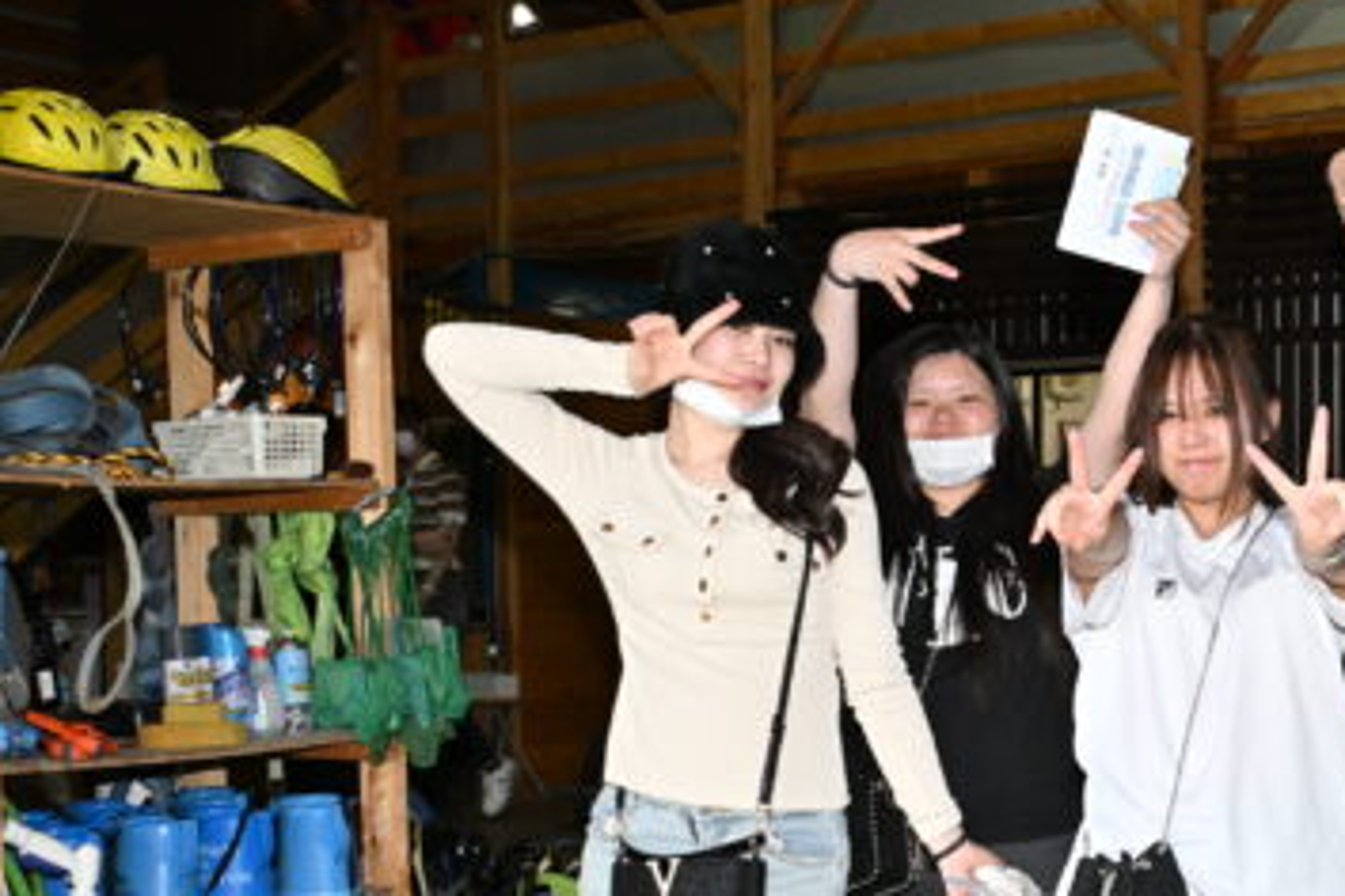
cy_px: 653
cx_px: 1136
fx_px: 2279
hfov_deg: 31.7
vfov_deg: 22.1
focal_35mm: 61
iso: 400
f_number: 7.1
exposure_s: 1/100
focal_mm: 24
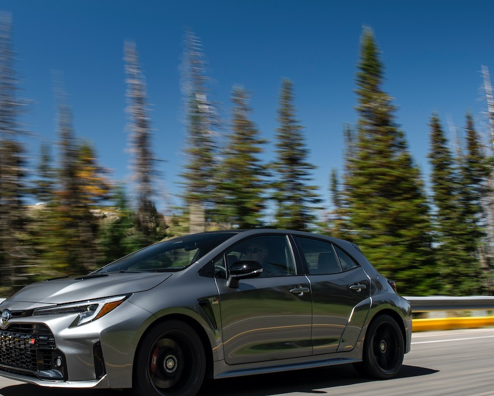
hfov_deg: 43.5
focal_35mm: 41
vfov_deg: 36.5
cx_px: 131
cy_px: 219
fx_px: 600
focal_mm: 24
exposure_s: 1/20
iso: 50
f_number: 11
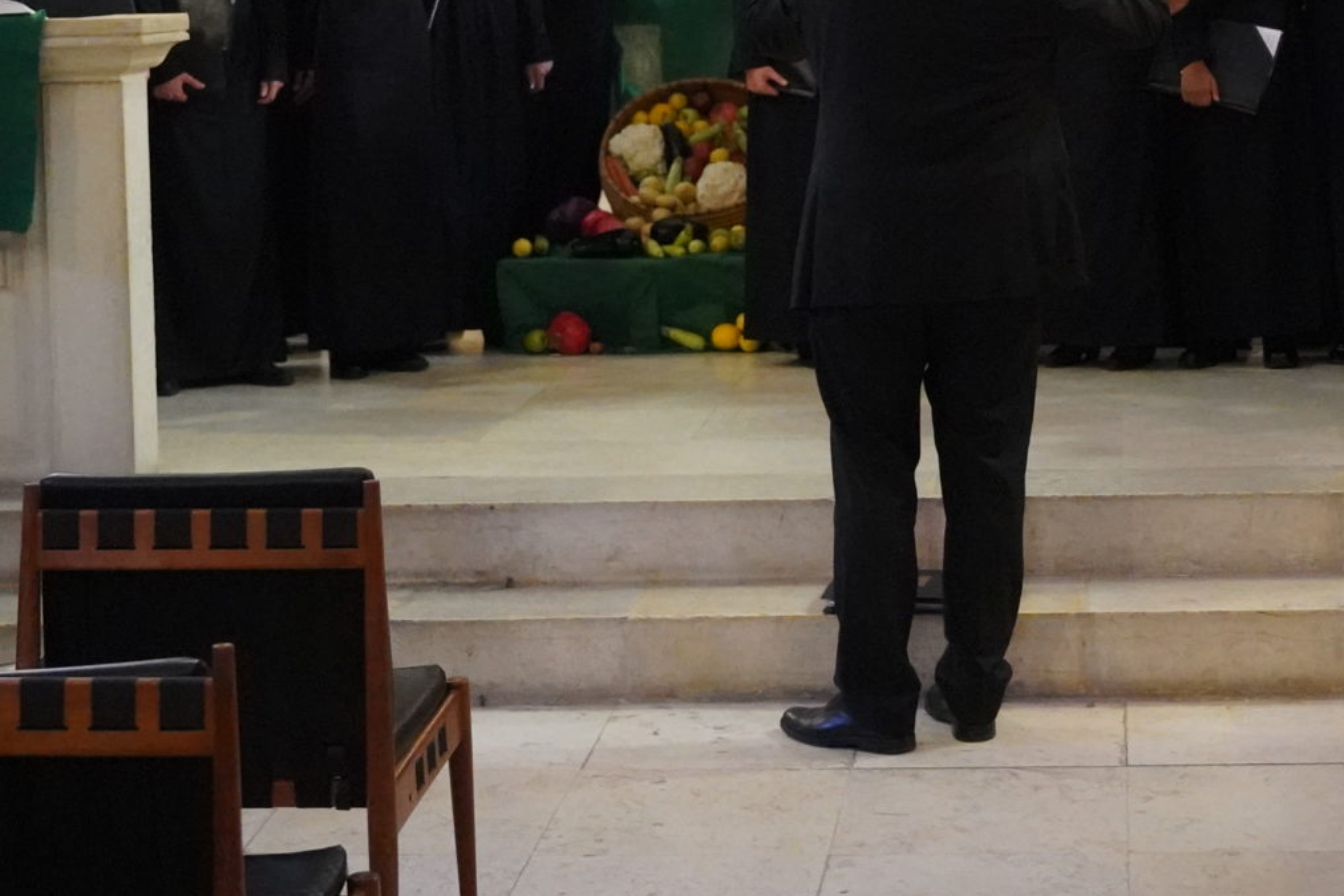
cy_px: 46
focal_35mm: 86
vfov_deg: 15.7
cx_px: 912
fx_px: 3211
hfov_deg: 23.5
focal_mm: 34
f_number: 2.8
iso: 16000
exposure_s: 1/250
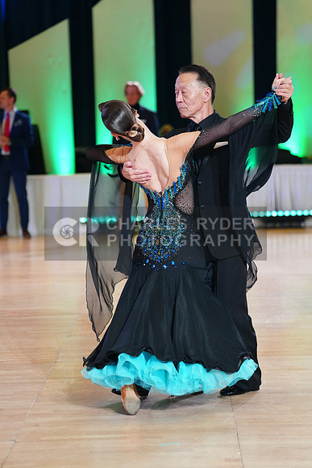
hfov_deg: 12.8
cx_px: 156
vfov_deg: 19.1
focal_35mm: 107
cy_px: 234
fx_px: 1390
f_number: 2.8
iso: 2000
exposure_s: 1/400
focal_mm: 107
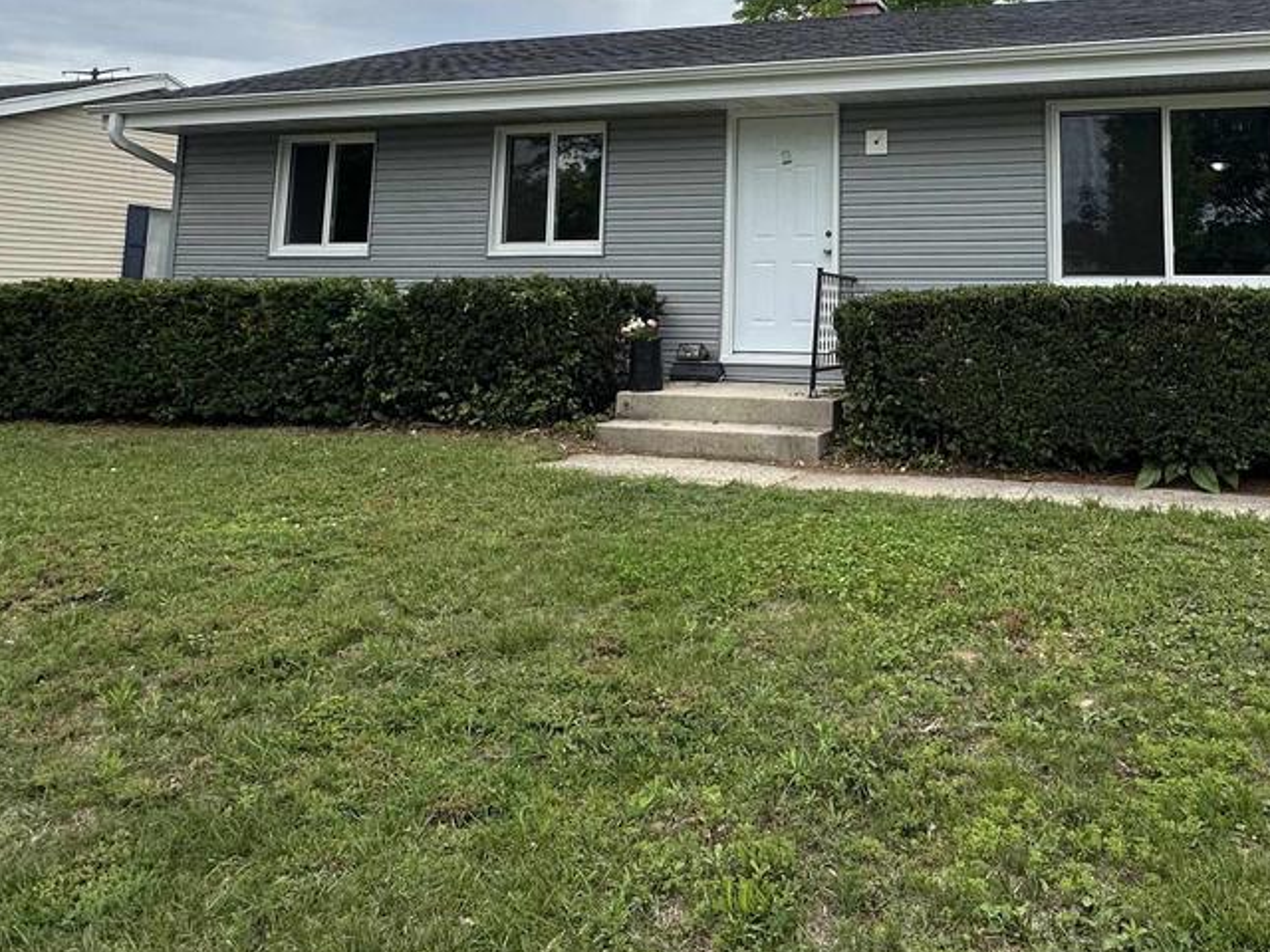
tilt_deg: +6.3
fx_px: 1027
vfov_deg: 46.9
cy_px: 182
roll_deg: -0.1
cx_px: 871
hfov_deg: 61.5
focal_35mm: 28
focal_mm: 2.22
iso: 50
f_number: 2.2
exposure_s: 1/2053
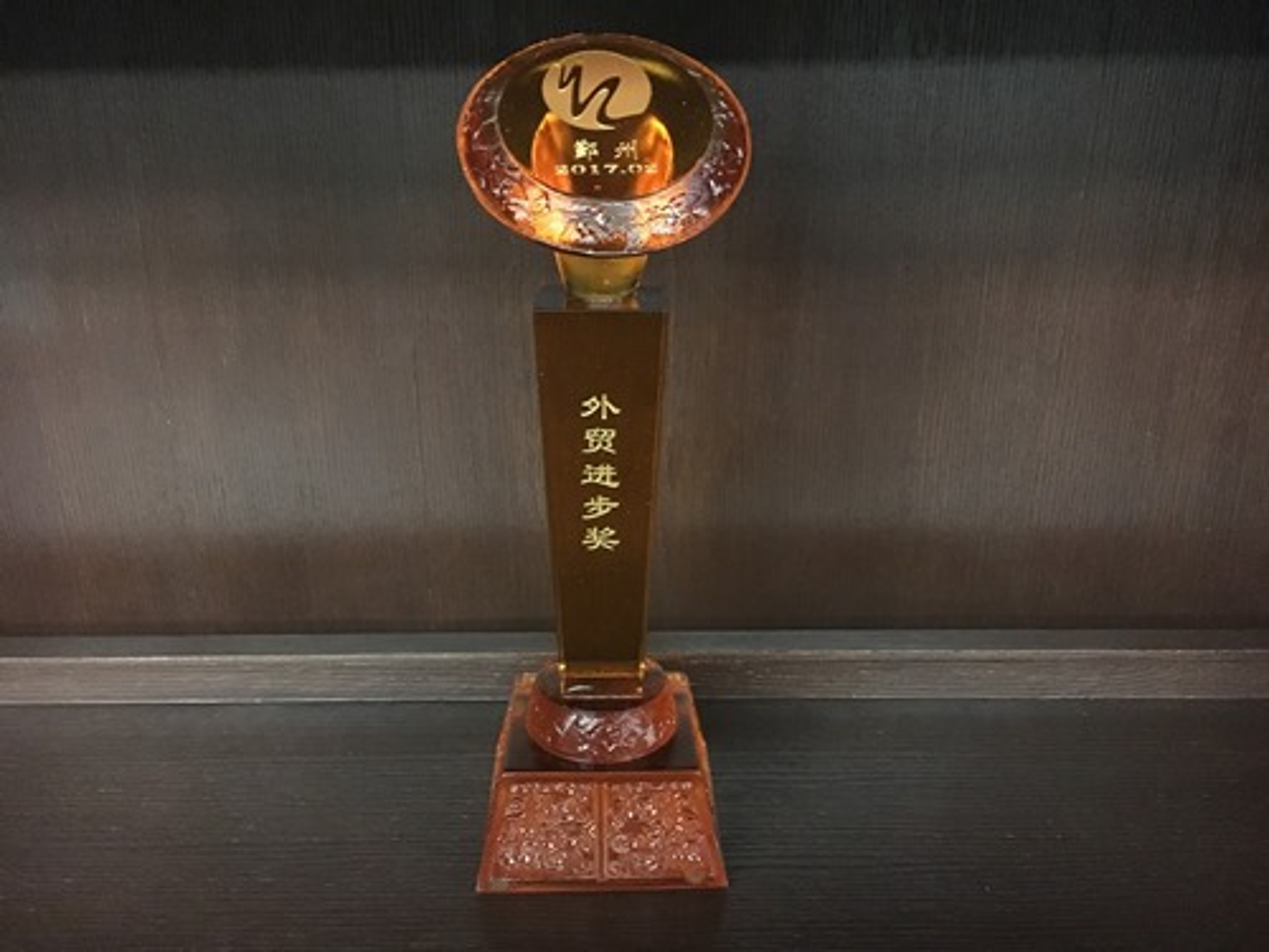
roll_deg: -0.1
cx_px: 634
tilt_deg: -20.1
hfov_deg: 61.7
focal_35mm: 29
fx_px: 1063
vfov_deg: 48.2
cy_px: 476
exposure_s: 1/17
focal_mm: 4.15
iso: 800
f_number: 2.2
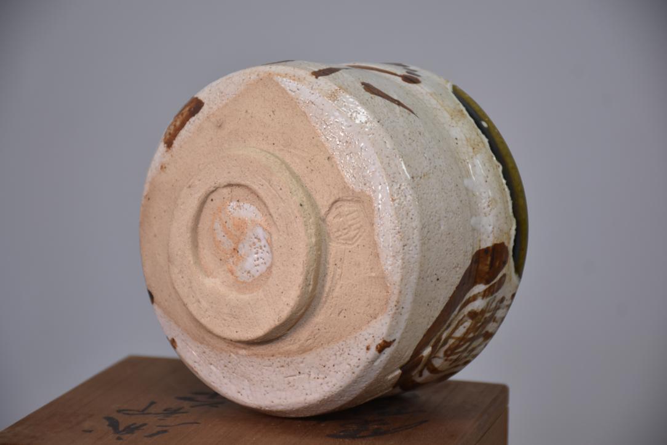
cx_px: 334
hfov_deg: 13.0
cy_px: 222
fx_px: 2918
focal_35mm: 158
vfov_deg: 8.7
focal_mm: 105
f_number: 5.6
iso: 400
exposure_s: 1/50
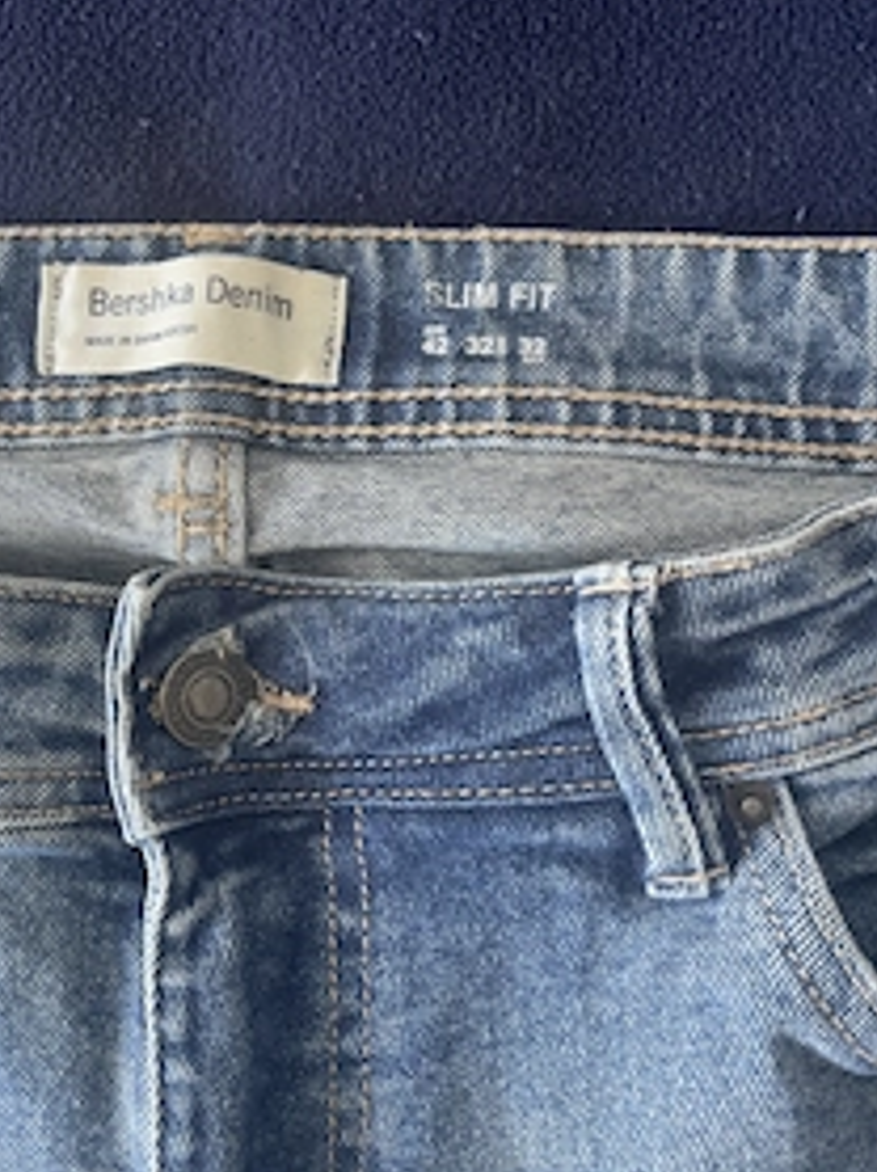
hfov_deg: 39.3
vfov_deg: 51.4
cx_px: 312
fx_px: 1218
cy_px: 552
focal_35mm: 36
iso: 500
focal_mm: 5.1
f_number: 1.6
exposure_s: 1/47
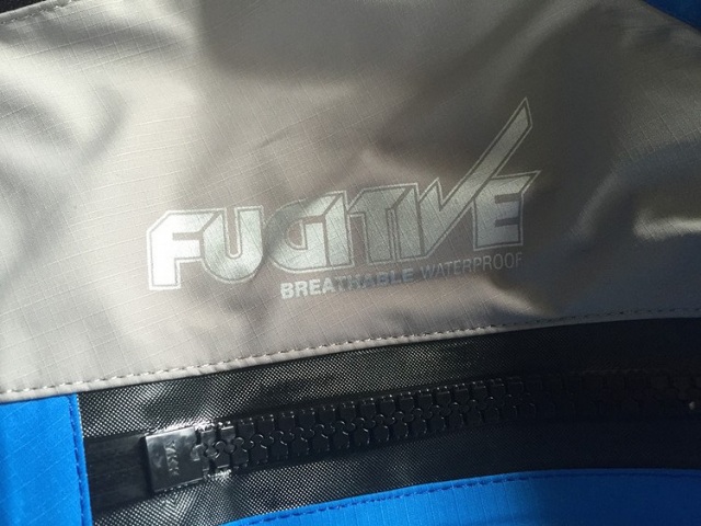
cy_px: 263
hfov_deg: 61.7
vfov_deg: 48.2
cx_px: 350
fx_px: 587
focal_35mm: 29
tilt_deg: -69.7
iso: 100
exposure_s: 1/30
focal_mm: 4.15
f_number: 2.2
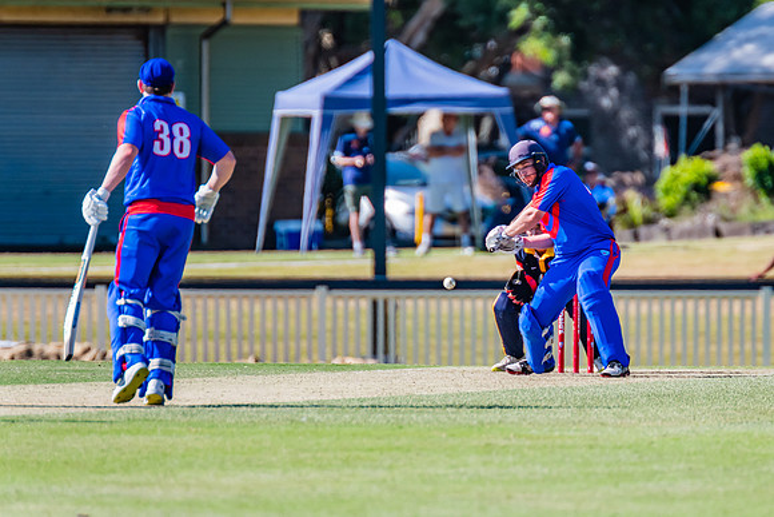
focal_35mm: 755
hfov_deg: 2.7
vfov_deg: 1.8
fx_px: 16234
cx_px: 484
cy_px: 195
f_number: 6.3
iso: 640
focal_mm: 600
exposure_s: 1/2000
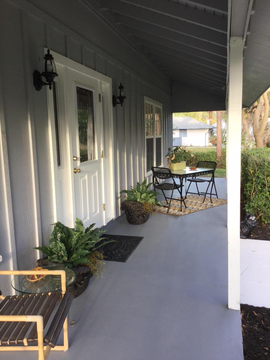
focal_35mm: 31
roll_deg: +1.4
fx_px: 322
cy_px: 180
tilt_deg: -10.1
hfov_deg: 45.4
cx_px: 135
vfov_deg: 58.4
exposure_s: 1/60
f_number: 2.4
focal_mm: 3.3
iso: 25
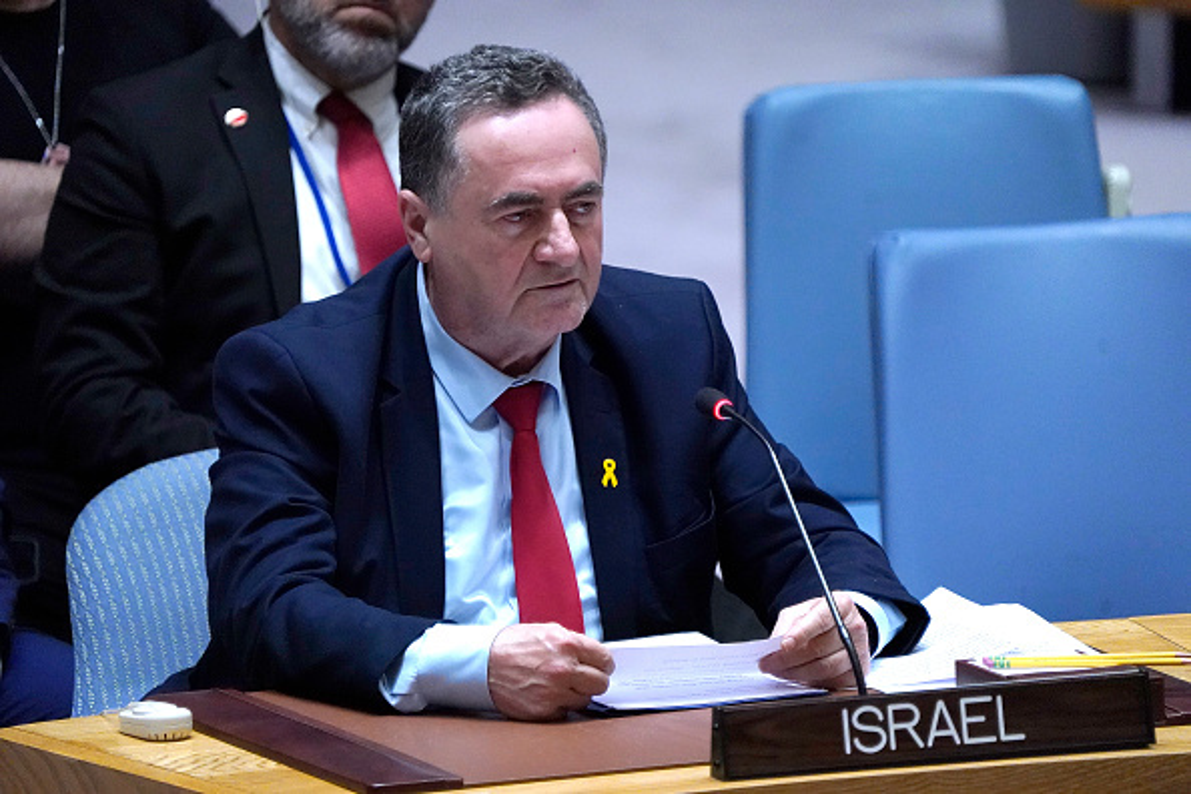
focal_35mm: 600
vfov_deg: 2.3
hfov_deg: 3.4
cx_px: 596
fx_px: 19848
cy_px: 397
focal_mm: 600
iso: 8000
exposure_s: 1/200
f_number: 6.3
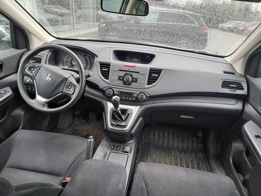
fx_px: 181
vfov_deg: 56.8
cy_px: 98
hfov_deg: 71.6
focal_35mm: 24
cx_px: 130
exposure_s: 1/50
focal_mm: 5.23
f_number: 1.8
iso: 50
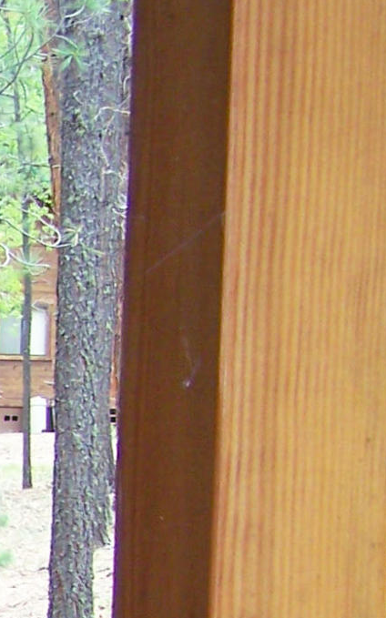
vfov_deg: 11.5
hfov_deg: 6.7
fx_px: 2998
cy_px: 738
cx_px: -792
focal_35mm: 178
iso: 80
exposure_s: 1/60
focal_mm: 6.3
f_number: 2.8
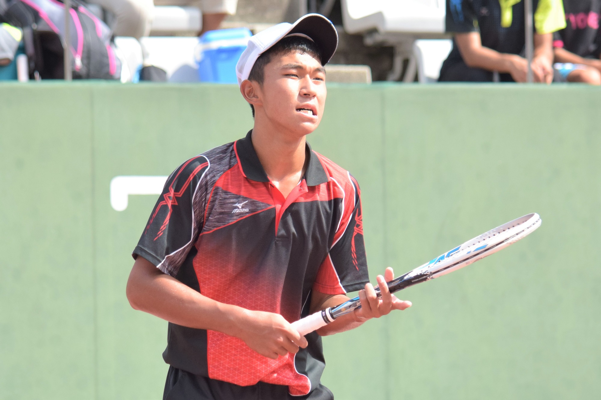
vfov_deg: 6.5
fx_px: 3505
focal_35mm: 210
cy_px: 200
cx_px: 300
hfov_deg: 9.8
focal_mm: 140
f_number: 4.8
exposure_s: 1/2500
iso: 800
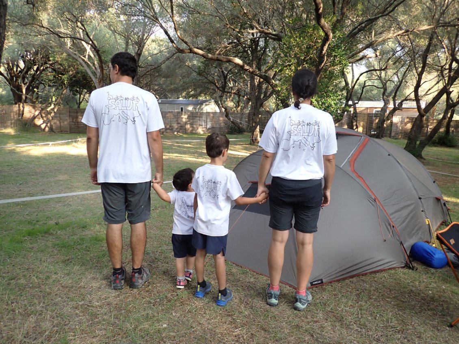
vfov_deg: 54.9
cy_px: 172
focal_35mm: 25
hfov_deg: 69.4
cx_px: 230
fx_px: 331
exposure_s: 1/200
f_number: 2
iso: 125
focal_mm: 4.5
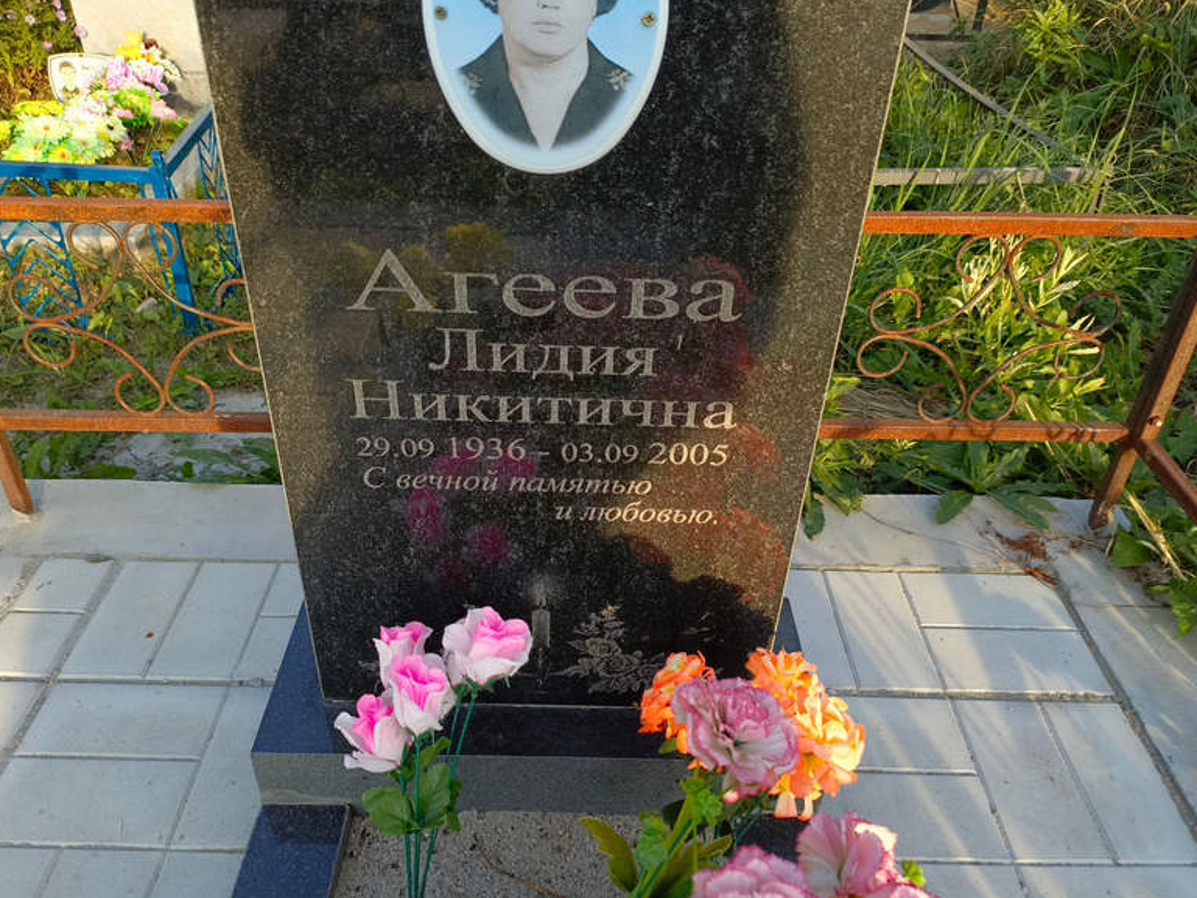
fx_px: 899
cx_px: 587
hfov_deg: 67.3
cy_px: 445
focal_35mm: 26
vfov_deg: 53.1
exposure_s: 1/235
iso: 112
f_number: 1.69
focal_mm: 4.76
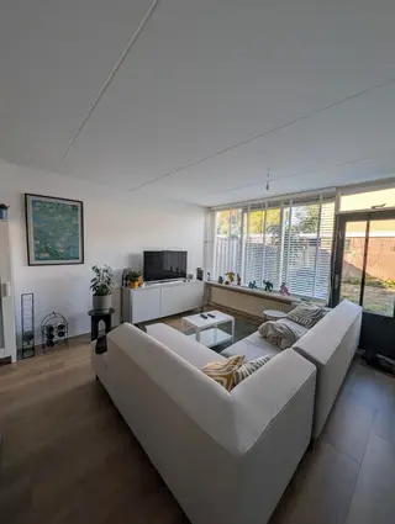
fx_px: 182
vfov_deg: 110.5
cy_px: 262
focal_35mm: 12
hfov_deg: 94.6
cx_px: 198
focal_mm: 2.02
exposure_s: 1/401
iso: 50
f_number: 1.7
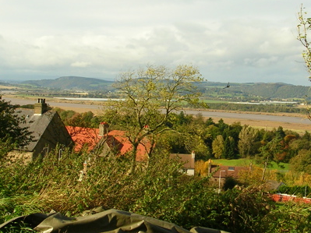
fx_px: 548
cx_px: 180
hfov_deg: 31.6
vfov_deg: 24.0
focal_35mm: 61
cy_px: 97
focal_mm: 5.8
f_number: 5.6
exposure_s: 1/183
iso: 50
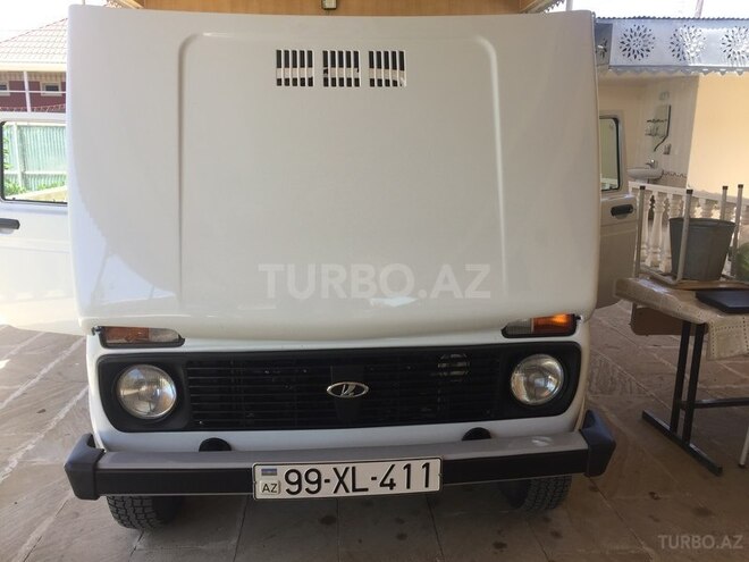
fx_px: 627
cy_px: 281
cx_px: 374
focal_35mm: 29
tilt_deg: -12.4
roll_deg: -1.4
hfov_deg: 61.7
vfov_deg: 48.2
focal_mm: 4.15
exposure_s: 1/273
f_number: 2.2
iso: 32
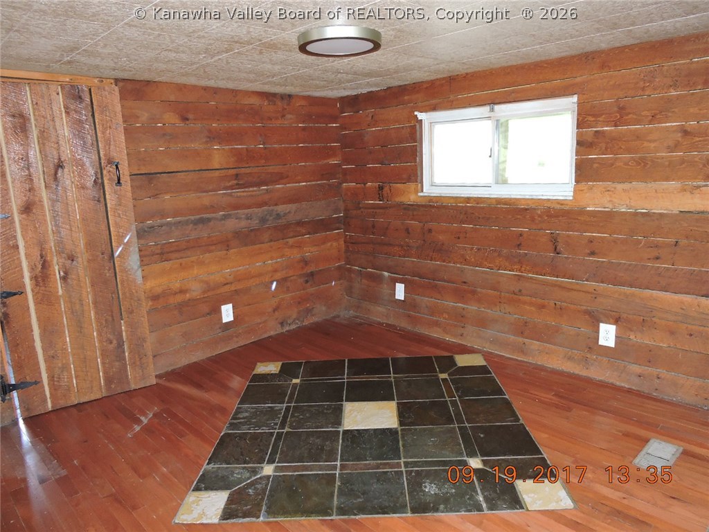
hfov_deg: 71.6
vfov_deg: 56.8
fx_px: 492
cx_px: 354
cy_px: 266
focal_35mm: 24
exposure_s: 1/30
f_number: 3.3
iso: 360
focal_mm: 4.3
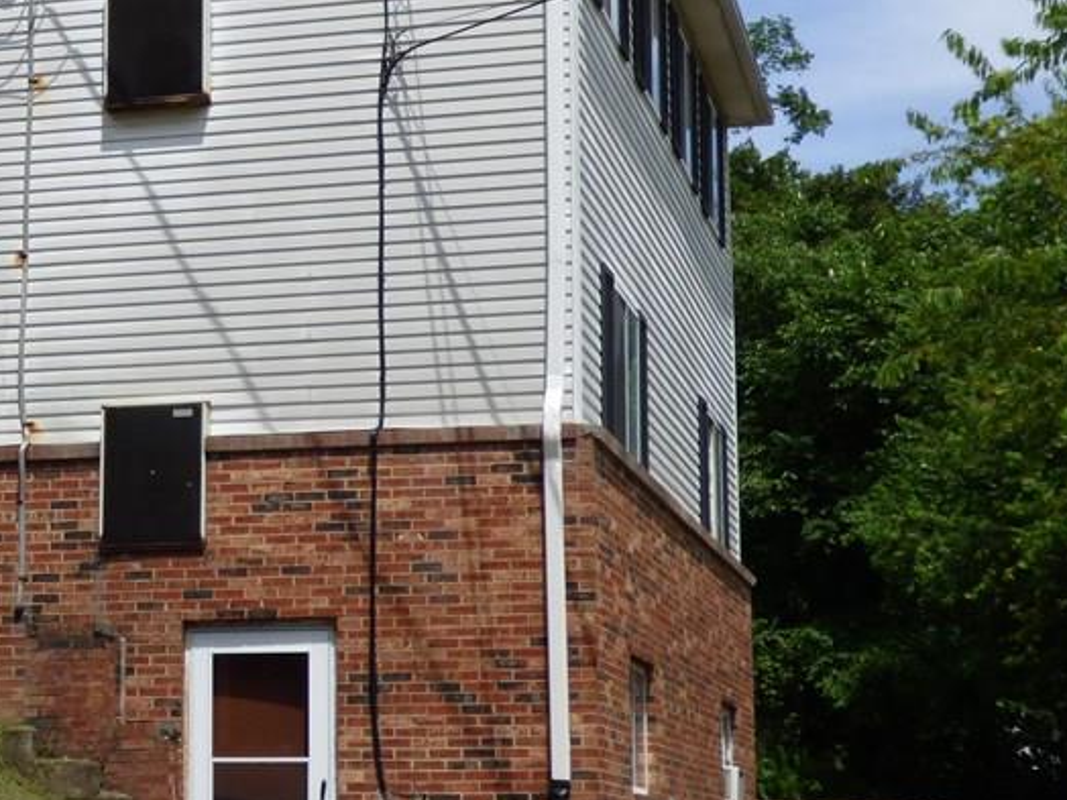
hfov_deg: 21.8
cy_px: 322
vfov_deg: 16.8
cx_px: 116
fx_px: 2713
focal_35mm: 88
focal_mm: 7.79
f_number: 3.7
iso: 100
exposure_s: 1/1300
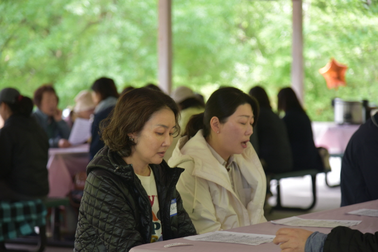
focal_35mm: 120
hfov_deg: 17.1
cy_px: 126
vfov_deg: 11.4
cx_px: 189
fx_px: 1260
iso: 560
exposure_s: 1/60
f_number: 4
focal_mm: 120
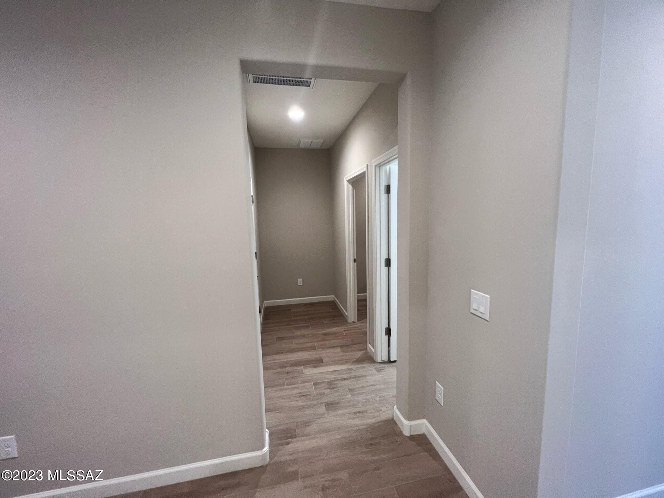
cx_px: 332
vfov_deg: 89.9
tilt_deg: -6.1
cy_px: 249
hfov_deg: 106.2
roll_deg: +2.5
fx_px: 249
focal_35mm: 13
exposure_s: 1/60
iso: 250
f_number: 1.8
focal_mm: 1.57
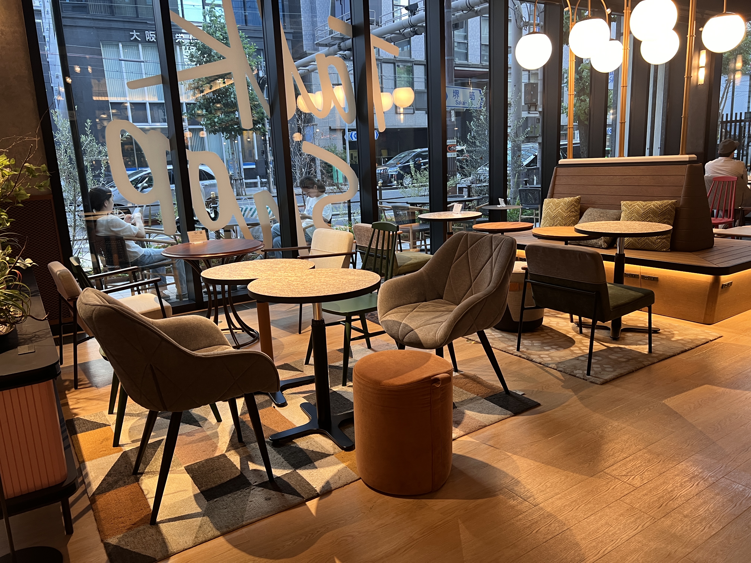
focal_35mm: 26
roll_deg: +3.7
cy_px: 282
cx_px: 376
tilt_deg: -9.5
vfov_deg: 53.1
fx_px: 564
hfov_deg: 67.3
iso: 100
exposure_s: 1/60
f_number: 1.5
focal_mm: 5.7
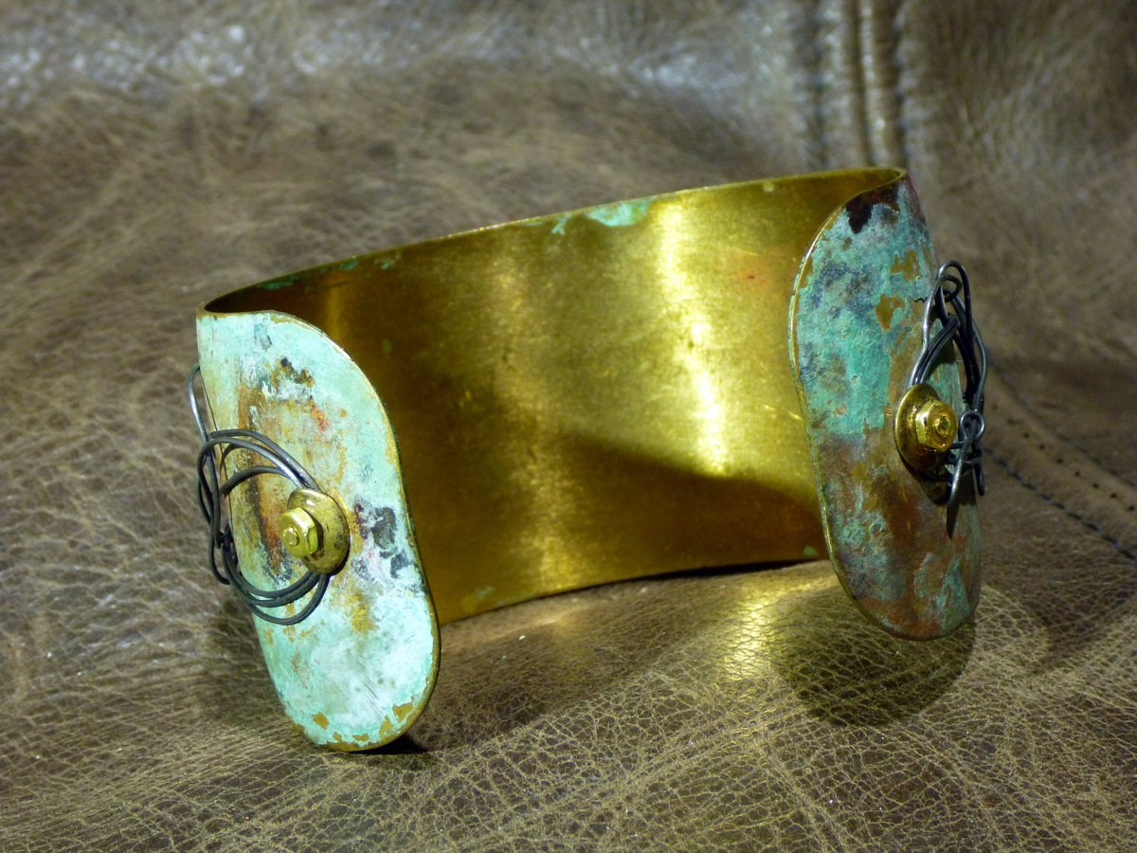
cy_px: 426
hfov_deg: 27.4
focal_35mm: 71
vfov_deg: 20.7
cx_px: 568
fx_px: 2332
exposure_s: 1/80
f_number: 5.4
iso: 400
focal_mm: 12.6
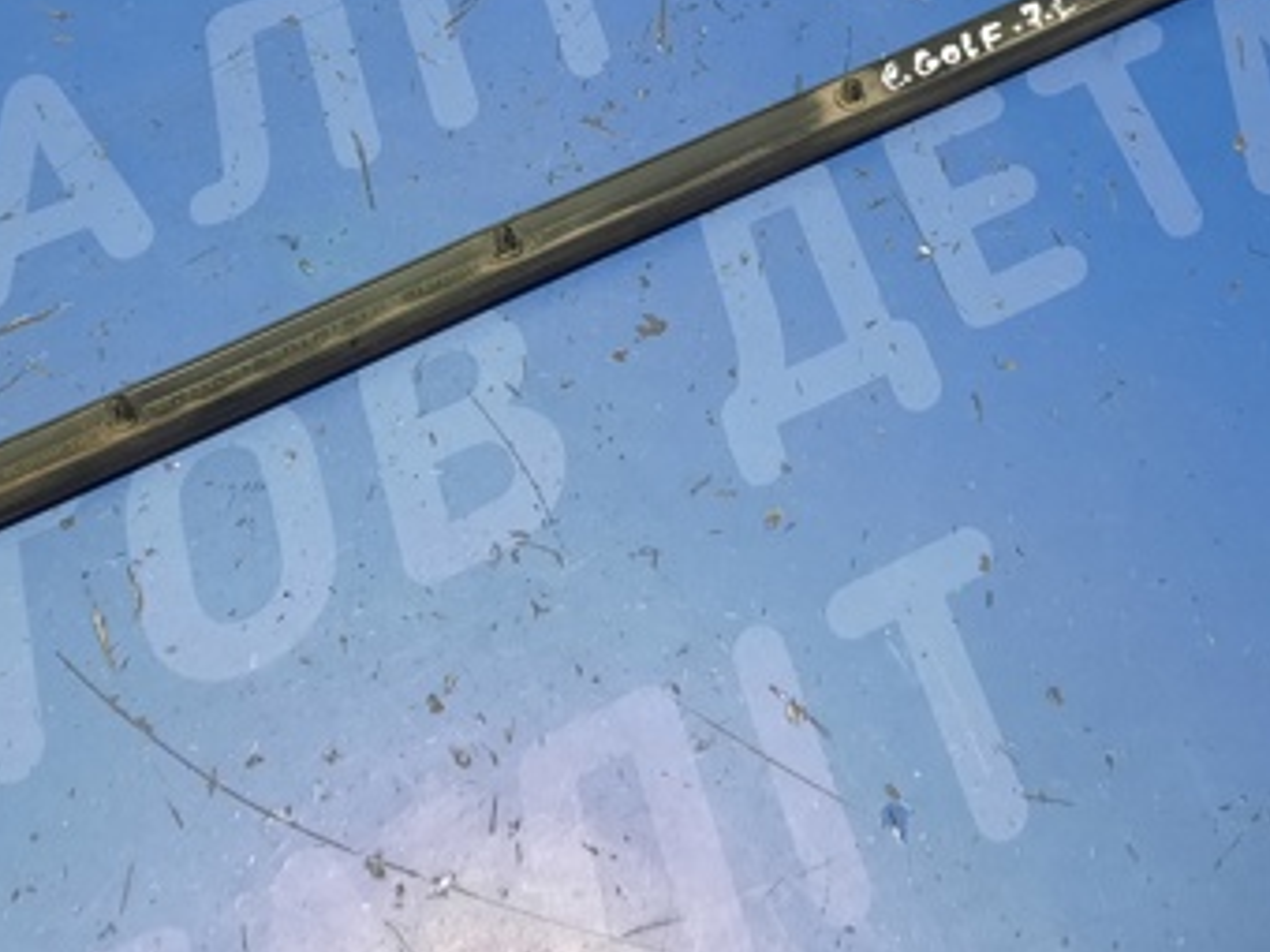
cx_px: 646
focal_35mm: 47
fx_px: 1724
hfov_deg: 40.4
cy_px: 71
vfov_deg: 29.4
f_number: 2
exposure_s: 1/33
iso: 320
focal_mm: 4.6
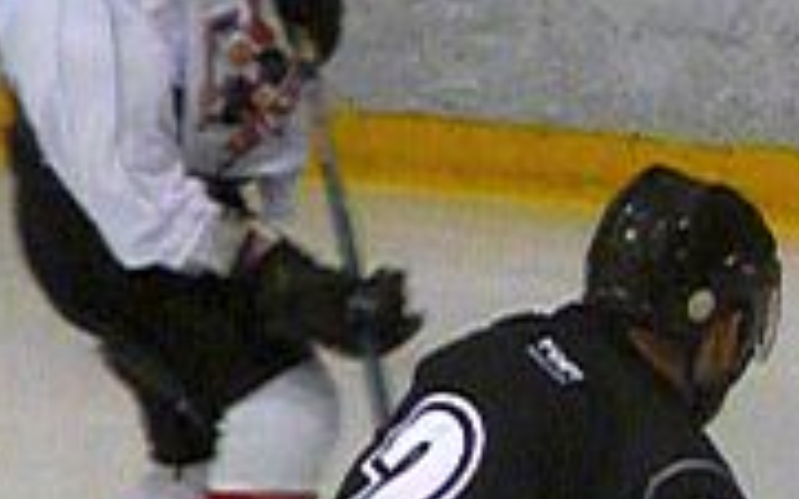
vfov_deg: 1.9
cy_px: 1033
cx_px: 1642
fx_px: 14955
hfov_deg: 3.0
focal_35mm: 687
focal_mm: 25.2
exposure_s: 1/125
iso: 500
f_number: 4.8
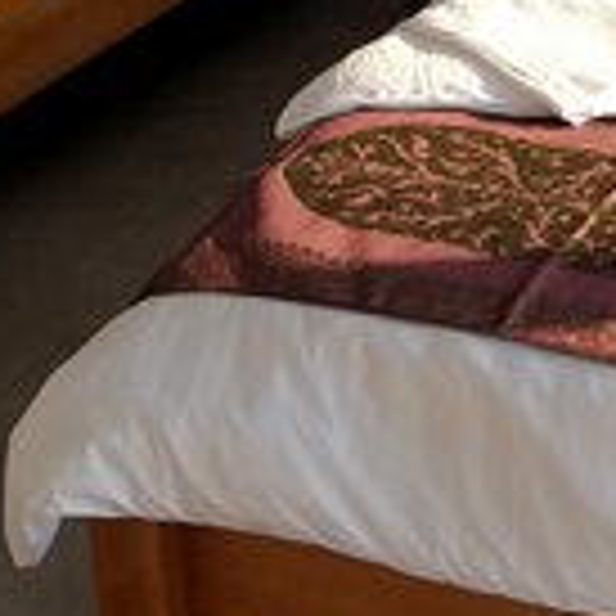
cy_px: -117
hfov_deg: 17.0
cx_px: 567
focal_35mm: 101
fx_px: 2033
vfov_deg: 16.5
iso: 40
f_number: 1.7
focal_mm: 3.93
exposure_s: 1/472
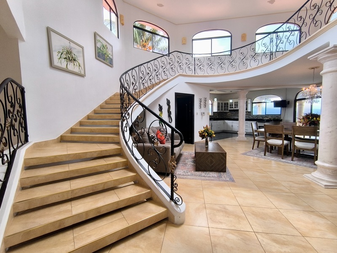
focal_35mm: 16
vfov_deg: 78.1
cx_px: 168
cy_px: 126
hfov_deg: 94.5
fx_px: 156
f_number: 2.2
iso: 50
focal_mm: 1.65
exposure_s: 1/191
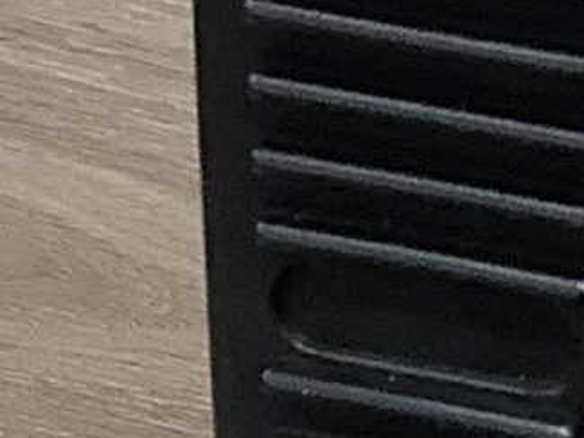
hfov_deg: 8.0
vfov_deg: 5.7
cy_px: -867
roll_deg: +2.9
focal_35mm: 244
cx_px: 819
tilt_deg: -31.5
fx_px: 4118
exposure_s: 1/60
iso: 125
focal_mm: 3.3
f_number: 2.4
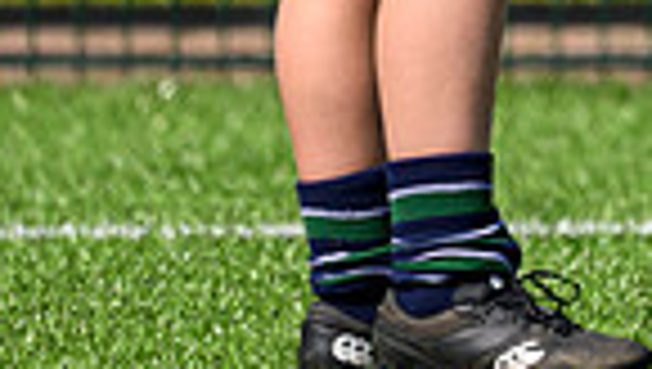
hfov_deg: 0.8
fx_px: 46704
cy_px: -685
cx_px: 1243
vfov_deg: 0.5
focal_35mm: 2698
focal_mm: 400
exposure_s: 1/5000
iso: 250
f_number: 3.2
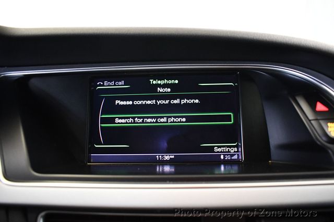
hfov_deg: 67.4
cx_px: 167
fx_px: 250
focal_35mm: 27
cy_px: 111
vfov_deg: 47.9
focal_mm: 18
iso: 3600
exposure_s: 1/60
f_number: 3.5
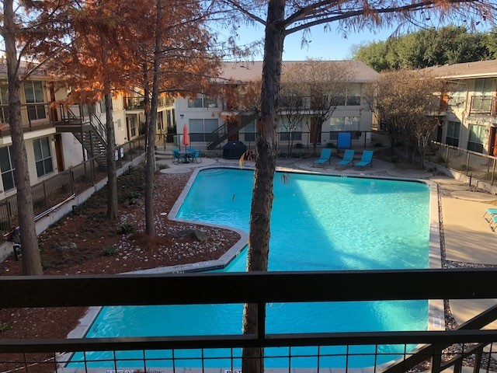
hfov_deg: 63.4
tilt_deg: -12.9
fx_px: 402
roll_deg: +0.6
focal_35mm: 28
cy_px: 186
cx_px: 248
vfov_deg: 49.7
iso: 20
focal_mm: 4
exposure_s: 1/276
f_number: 1.8
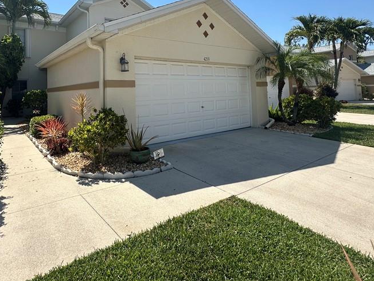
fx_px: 238
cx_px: 142
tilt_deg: +2.7
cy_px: 82
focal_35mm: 22
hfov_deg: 75.1
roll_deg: +1.4
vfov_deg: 58.9
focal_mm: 2.22
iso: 40
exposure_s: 1/1770
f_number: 2.2
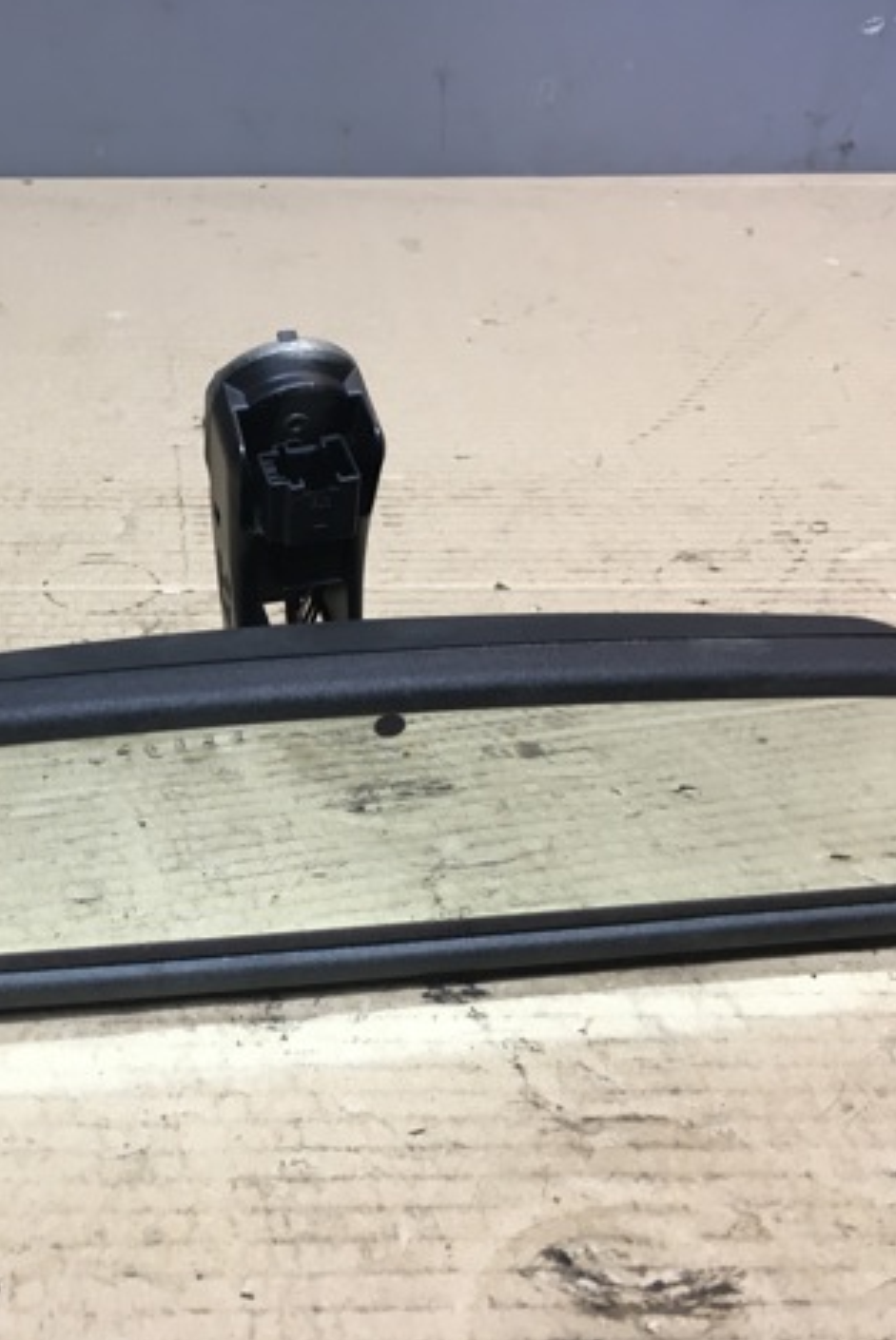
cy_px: 674
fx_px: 1528
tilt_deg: -30.4
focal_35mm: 41
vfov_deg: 47.4
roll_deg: -1.5
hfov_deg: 31.8
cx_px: 177
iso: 64
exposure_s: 1/33
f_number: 2.2
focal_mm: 4.15
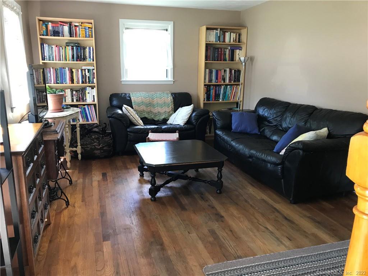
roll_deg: +0.6
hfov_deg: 63.4
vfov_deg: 49.7
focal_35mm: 28
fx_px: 298
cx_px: 184
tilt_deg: -13.6
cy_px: 138
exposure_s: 1/24
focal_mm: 3.99
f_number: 1.8
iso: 40
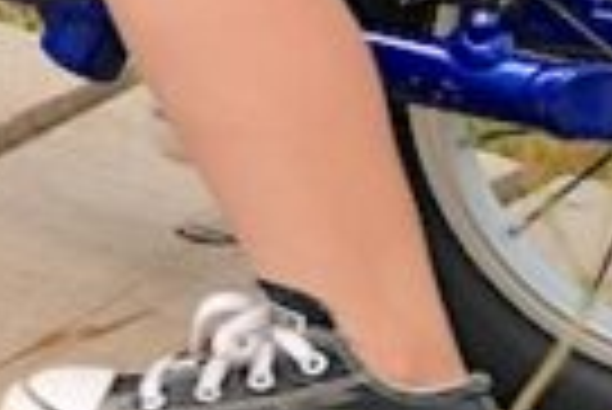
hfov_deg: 3.6
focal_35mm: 564
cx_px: -608
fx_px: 9598
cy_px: -863
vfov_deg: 2.4
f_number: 5
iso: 125
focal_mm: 50
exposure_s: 1/250
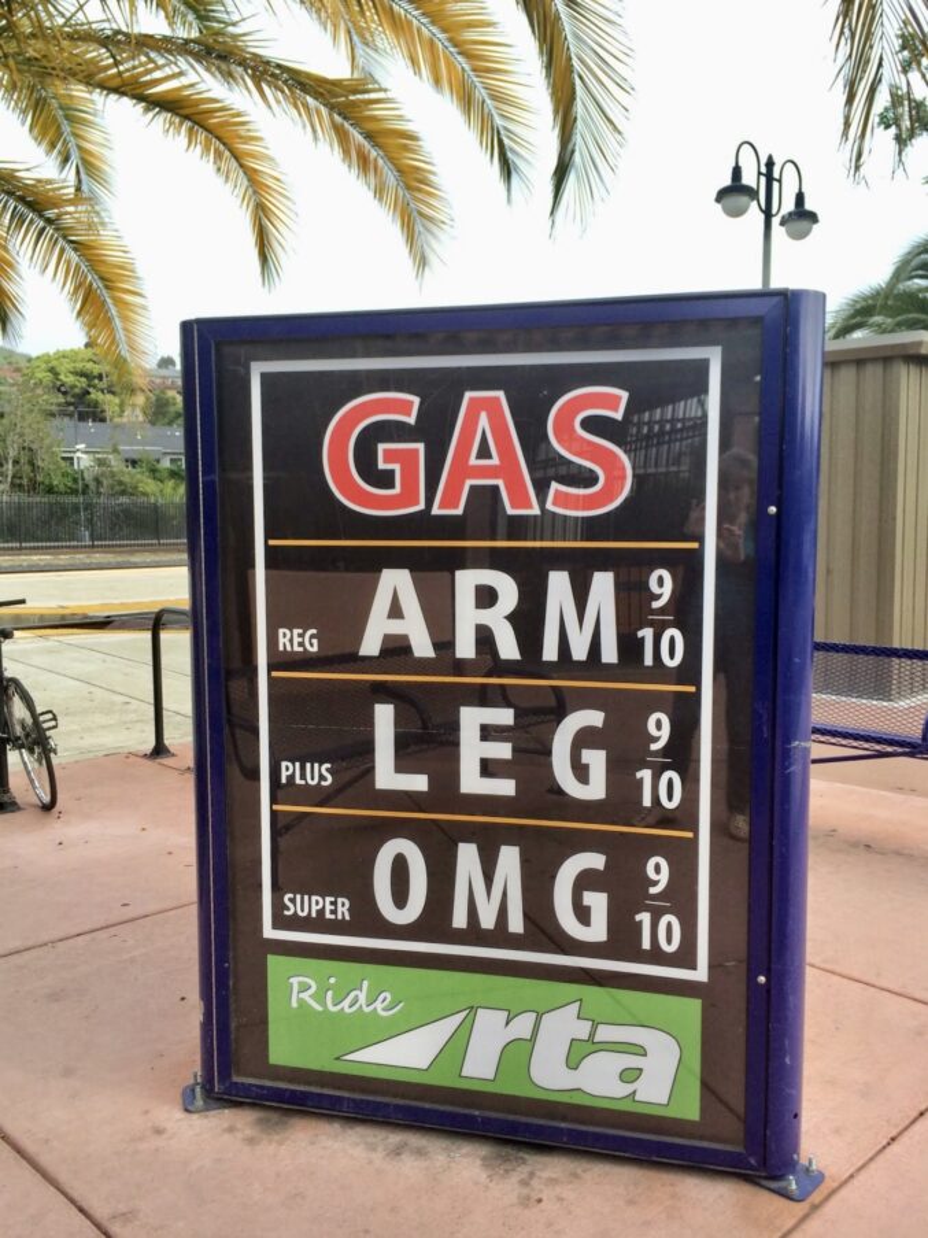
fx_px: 1073
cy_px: 619
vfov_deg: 60.0
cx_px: 464
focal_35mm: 30
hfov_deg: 46.8
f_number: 2.2
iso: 32
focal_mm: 4.12
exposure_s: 1/225
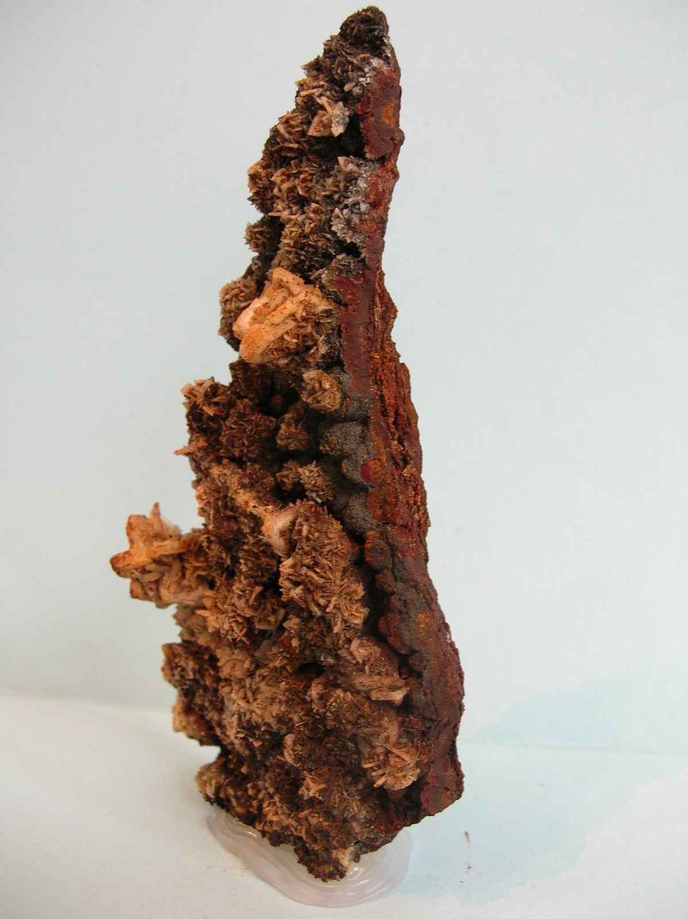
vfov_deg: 51.4
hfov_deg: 39.6
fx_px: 956
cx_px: 344
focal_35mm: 36
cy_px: 460
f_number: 2.7
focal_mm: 6
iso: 50
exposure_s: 1/5.2
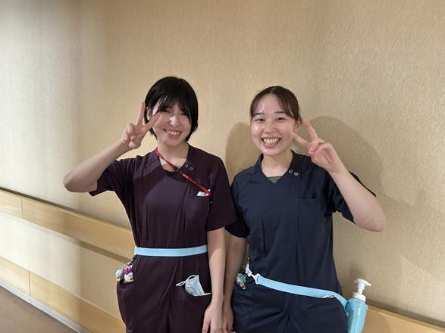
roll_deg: -3.5
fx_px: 334
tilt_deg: -7.6
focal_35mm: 26
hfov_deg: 67.3
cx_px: 222
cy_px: 166
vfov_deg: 53.0
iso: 320
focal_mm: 5.7
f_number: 1.5
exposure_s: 1/60
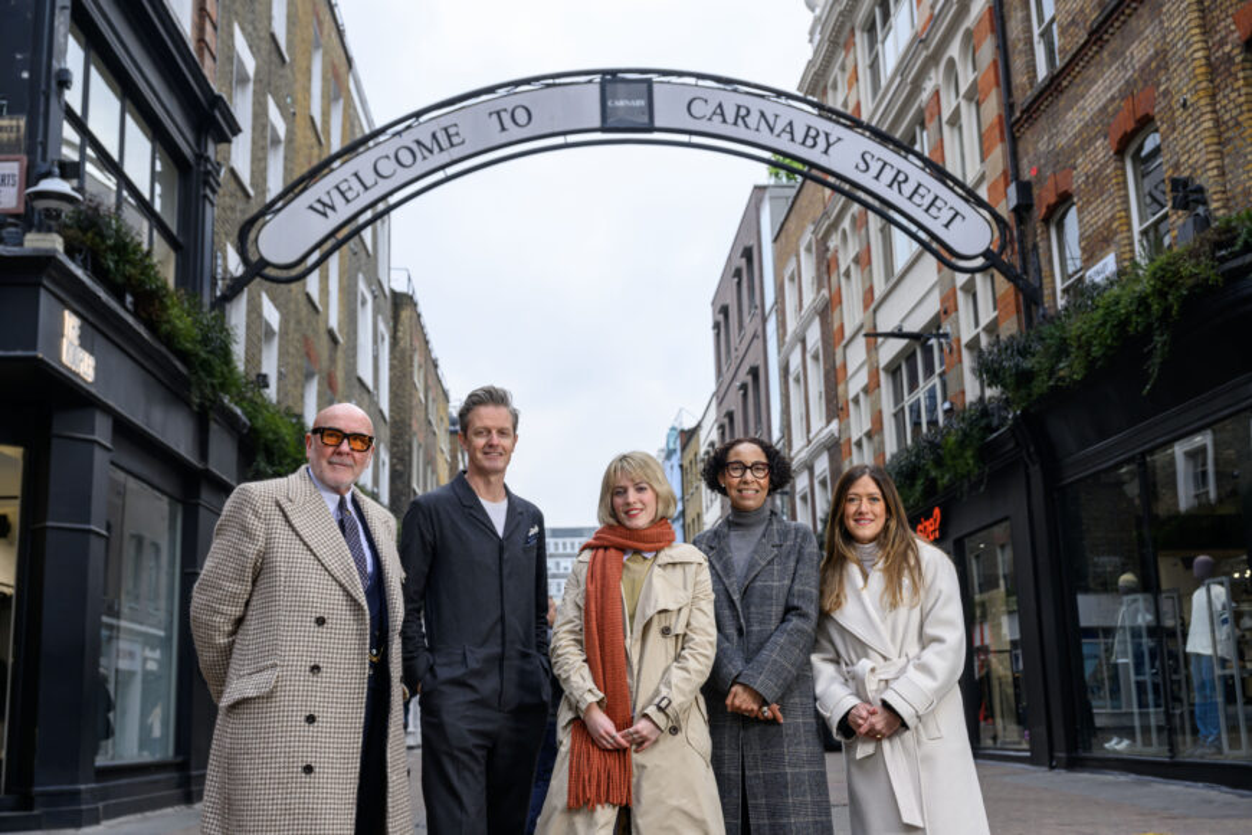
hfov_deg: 48.5
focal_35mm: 40
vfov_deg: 33.4
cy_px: 418
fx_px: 1391
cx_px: 626
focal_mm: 40
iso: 200
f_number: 5.6
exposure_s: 1/160
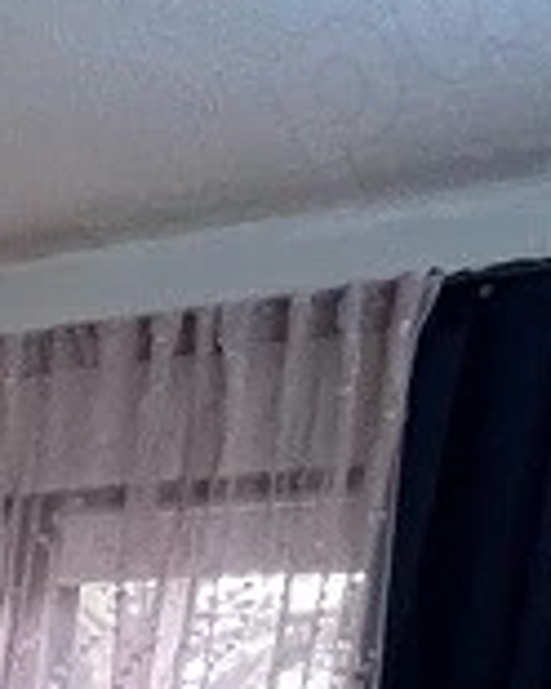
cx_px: -1271
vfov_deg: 20.4
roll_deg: -2.1
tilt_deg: -7.0
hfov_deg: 10.2
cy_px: 996
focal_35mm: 82
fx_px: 1672
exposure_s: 1/50
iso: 320
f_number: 1.8
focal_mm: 1.57
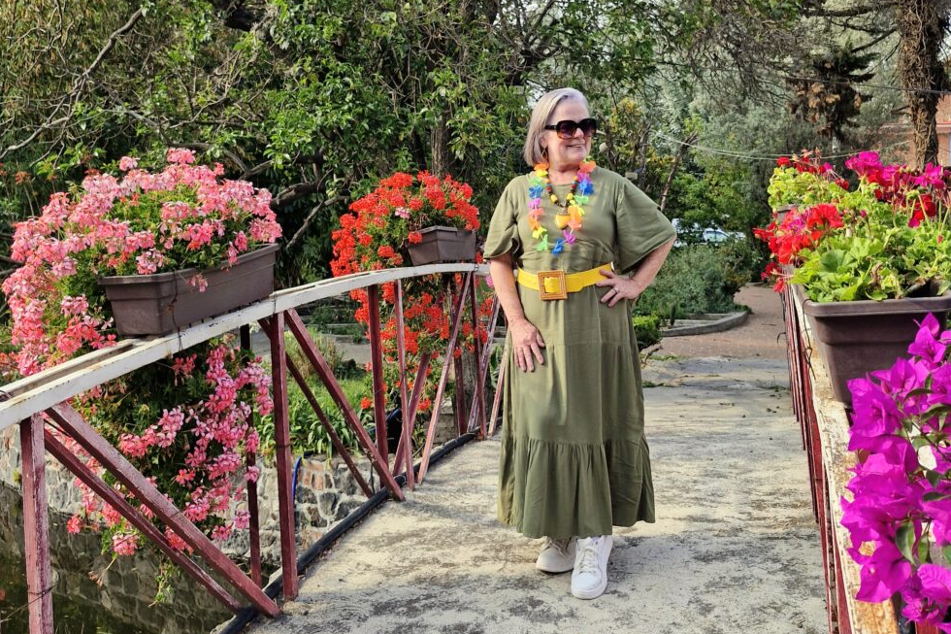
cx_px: 463
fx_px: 660
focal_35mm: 25
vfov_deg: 51.2
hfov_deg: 71.5
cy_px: 284
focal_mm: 5.54
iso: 50
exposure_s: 1/526
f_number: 1.8
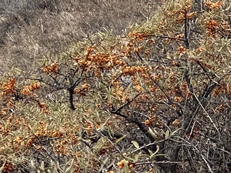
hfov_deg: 4.7
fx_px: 2789
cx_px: 142
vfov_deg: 3.5
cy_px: -126
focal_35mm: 418
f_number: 2.8
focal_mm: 9
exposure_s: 1/99
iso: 40
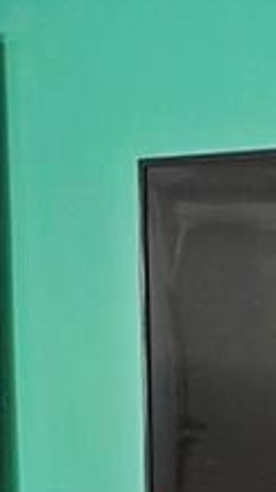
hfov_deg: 5.5
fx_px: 1773
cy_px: 259
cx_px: -1253
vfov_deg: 15.8
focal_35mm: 136
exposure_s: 1/2.5
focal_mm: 14
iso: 100
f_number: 11
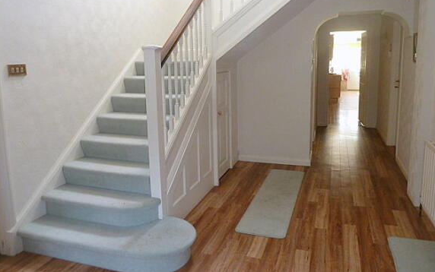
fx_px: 320
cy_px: 107
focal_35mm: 27
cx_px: 219
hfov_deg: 68.4
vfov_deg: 45.8
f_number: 3.3
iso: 250
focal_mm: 4.1
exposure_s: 1/30
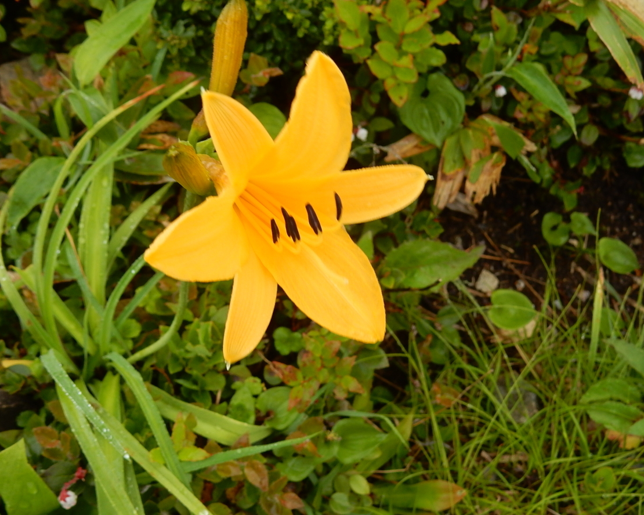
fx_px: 724
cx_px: 339
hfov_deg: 47.9
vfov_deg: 39.2
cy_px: 256
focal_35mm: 38
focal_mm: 6.4
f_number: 4
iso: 125
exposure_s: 1/160
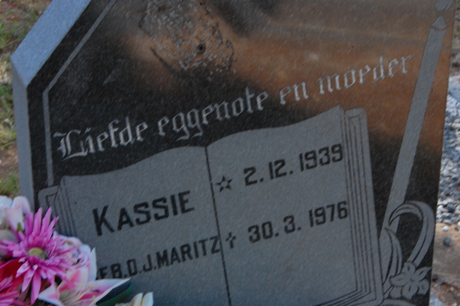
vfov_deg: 14.0
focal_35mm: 98
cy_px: 153
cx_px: 230
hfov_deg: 20.9
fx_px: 1245
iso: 640
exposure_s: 1/30
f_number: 22
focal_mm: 65
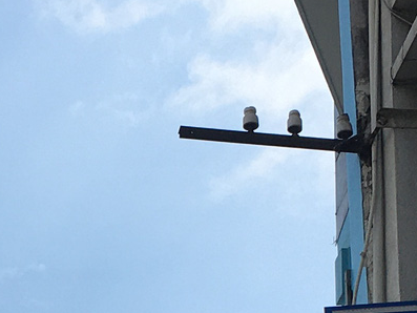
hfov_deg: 13.2
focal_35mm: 146
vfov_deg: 9.7
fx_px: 1759
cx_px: -47
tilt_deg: +17.3
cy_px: 534
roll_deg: -1.3
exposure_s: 1/1832
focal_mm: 4.15
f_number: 2.2
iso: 25
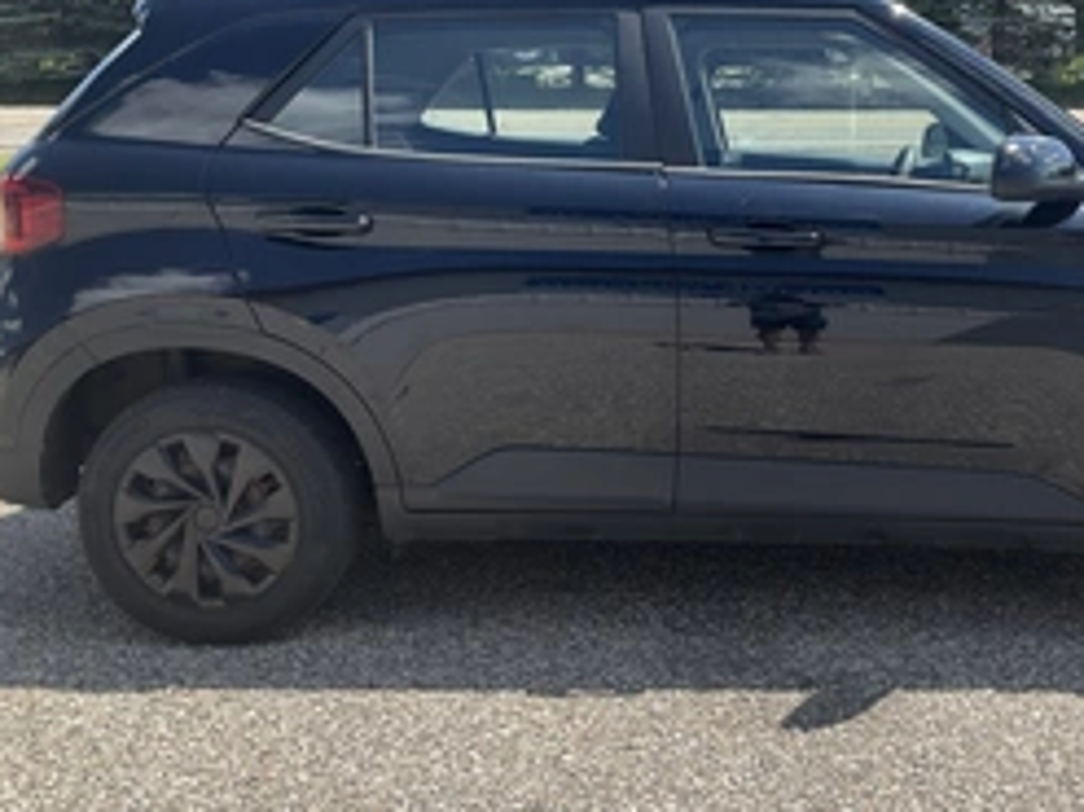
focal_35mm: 47
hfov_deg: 39.6
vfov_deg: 30.8
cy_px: 320
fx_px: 1471
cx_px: 777
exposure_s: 1/944
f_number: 1.8
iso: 25
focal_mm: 3
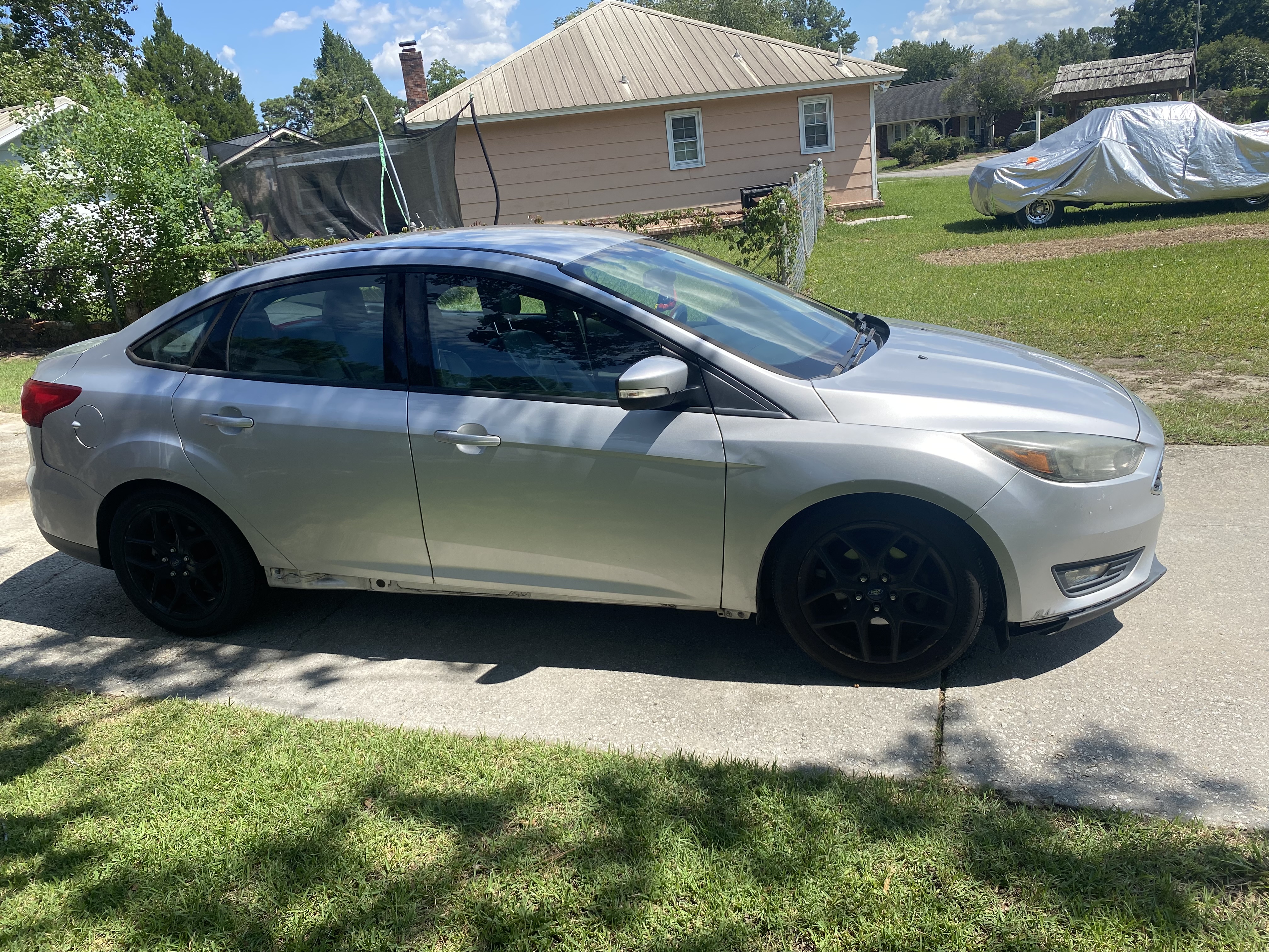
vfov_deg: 53.1
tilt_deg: -20.4
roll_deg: +6.1
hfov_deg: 67.3
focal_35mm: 26
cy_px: 476
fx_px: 953
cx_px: 634
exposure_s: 1/1927
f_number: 1.8
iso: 32
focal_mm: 4.25
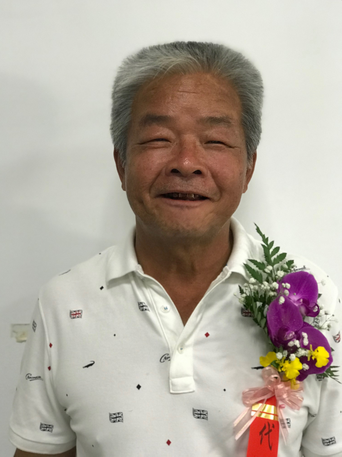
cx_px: 171
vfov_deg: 33.8
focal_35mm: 57
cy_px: 228
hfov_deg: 25.7
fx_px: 751
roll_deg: +2.4
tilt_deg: -7.6
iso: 320
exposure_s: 1/60
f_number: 2.8
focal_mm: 6.6
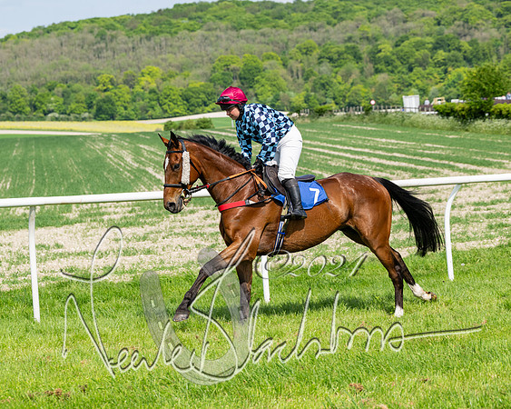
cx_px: 256
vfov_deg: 13.4
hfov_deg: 16.7
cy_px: 204
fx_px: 1738
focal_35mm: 115
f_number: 5.6
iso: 200
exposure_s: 1/1250
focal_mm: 102
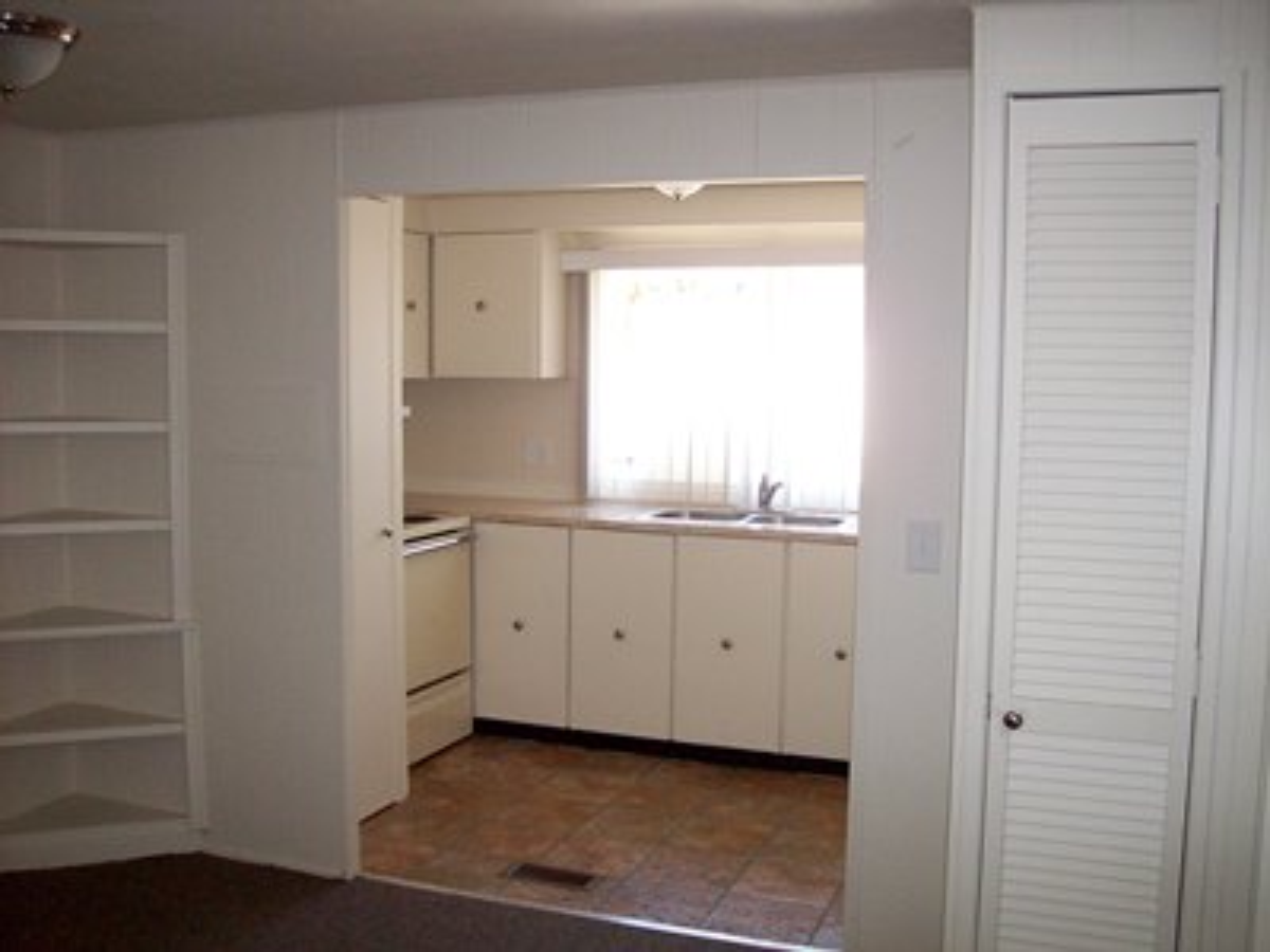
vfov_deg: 39.7
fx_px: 1321
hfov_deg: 51.4
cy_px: 476
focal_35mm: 36
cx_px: 635
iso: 140
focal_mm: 6
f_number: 2.7
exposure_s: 1/64
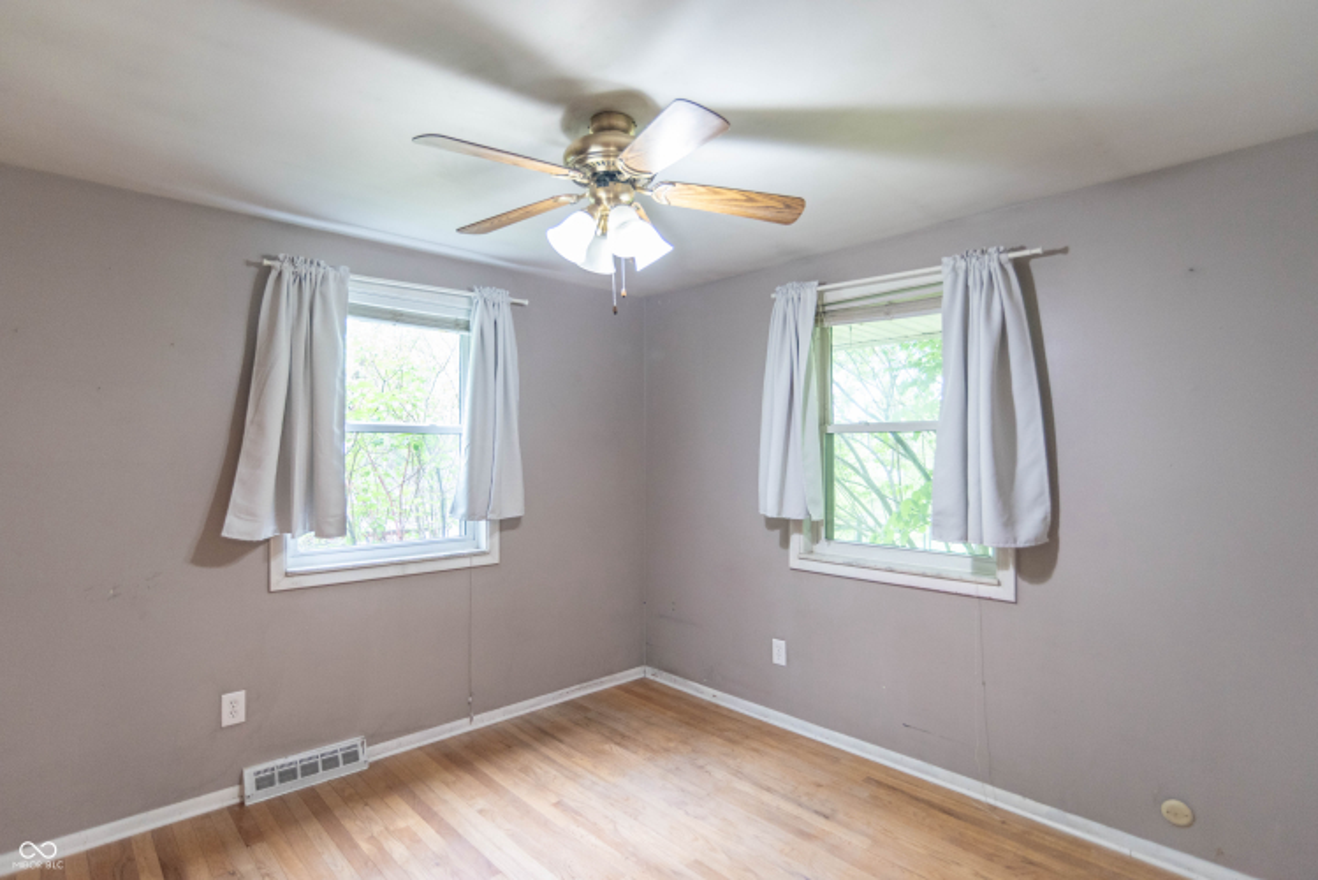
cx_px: 659
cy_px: 440
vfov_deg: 67.4
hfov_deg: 90.0
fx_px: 659
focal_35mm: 18
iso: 1000
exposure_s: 1/60
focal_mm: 18
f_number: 4
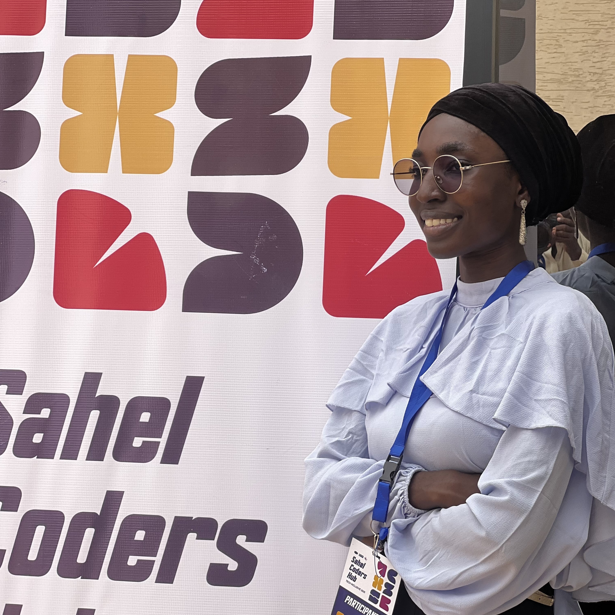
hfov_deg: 19.1
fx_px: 1829
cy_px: 317
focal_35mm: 91
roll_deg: -0.3
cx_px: 307
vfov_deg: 19.1
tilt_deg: -2.7
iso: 25
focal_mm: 9
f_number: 2.8
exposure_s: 1/275
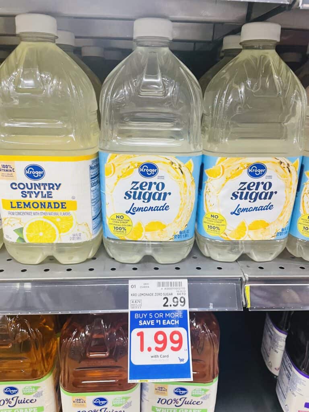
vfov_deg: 67.3
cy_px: 206
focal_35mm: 26
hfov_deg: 53.1
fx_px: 309
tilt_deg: -20.5
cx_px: 154
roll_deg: -1.4
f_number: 1.6
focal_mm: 4.2
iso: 125
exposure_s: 1/60
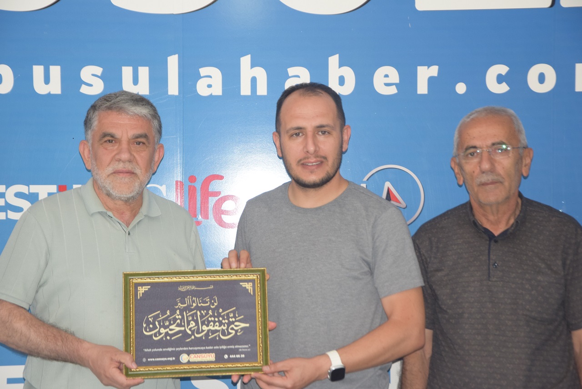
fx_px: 1698
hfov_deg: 19.4
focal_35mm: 105
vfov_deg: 13.1
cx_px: 291
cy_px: 194
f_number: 5.3
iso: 1000
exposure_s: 1/60
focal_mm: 70
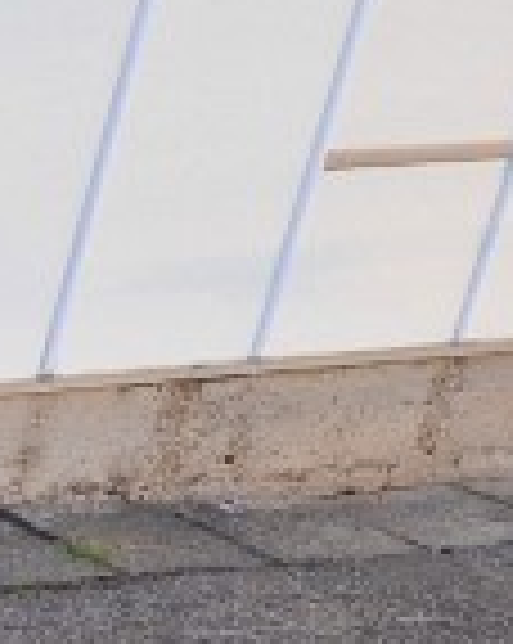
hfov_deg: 7.3
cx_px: -1480
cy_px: 977
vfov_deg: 11.5
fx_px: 3062
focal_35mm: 161
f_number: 1.8
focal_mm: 5.4
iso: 50
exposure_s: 1/180
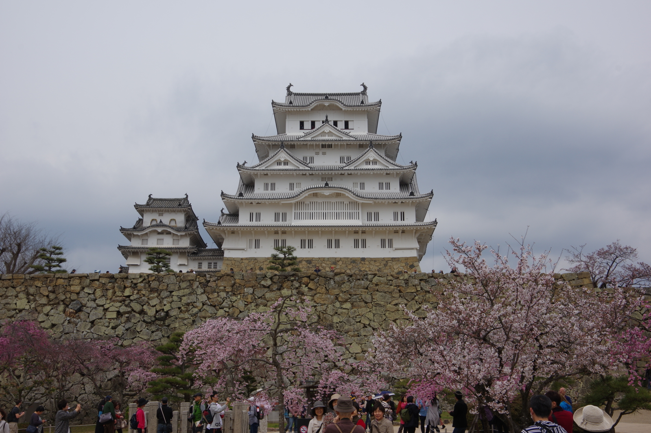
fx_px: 650
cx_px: 326
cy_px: 216
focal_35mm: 36
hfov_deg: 53.2
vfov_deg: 36.8
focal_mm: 24
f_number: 13
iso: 100
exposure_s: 1/160
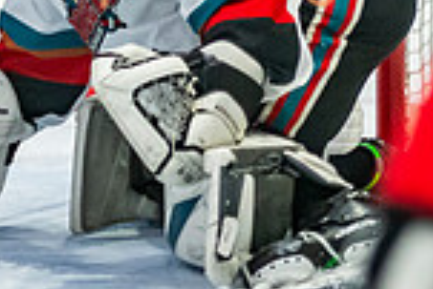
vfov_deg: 2.1
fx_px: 7970
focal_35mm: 662
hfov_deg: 3.1
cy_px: -73
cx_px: -613
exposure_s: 1/1000
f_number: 3.2
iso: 1600
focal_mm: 98
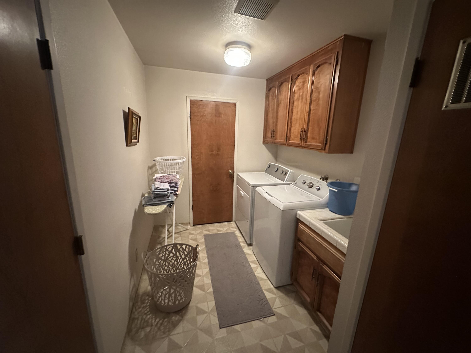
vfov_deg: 85.7
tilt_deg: -13.4
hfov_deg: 102.1
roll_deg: -1.9
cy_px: 176
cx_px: 236
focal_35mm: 14
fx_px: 190
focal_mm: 2.22
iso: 1000
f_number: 2.2
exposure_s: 1/60
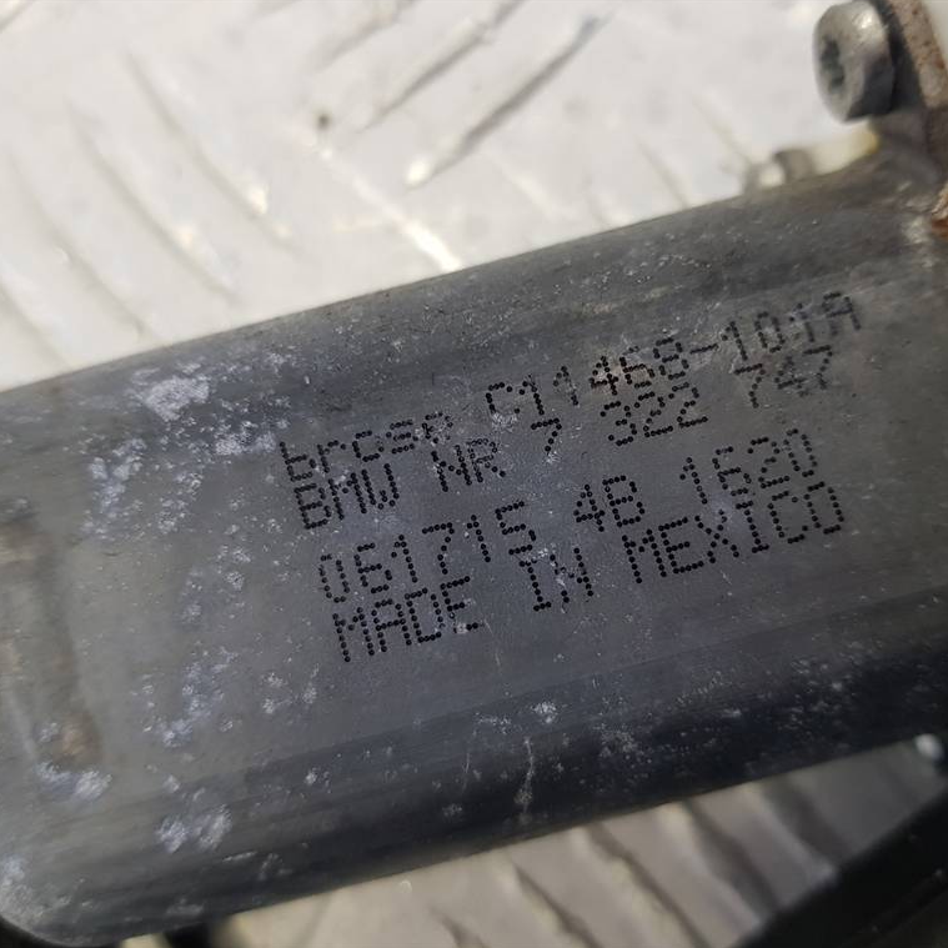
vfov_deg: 52.5
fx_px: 961
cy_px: 473
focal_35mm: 31
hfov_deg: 52.4
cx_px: 532
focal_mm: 4.2
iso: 100
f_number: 1.7
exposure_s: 1/100
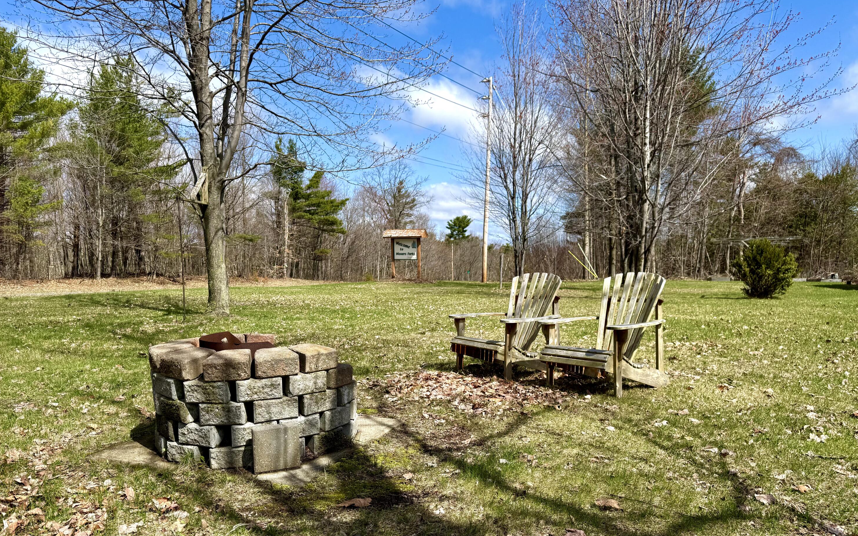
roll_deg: +0.1
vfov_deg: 47.3
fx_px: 608
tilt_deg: -5.2
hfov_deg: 70.4
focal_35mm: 26
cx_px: 427
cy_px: 324
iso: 80
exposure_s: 1/4167
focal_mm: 6.76
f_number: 1.78
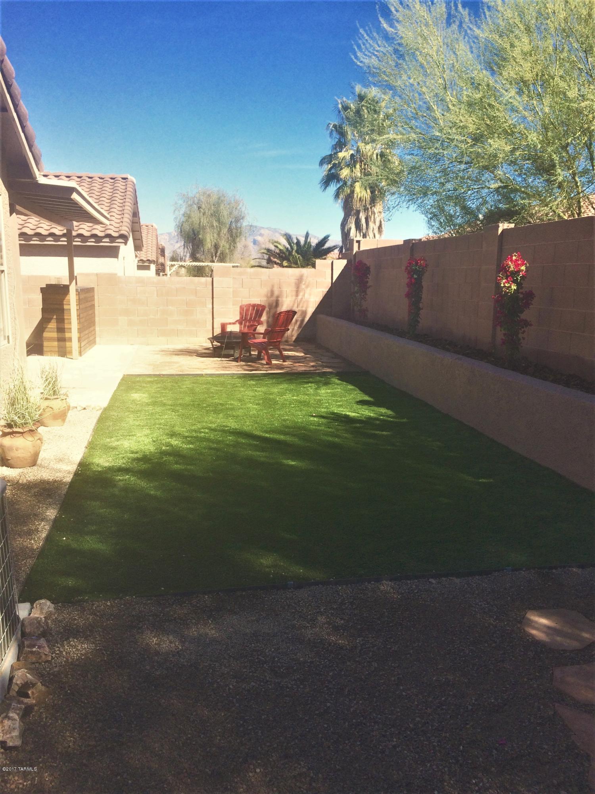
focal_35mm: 29
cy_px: 397
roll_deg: +0.8
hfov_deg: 48.2
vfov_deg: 61.7
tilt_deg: -10.1
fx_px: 665
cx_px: 298
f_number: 2.2
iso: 32
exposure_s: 1/1325
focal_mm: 4.15
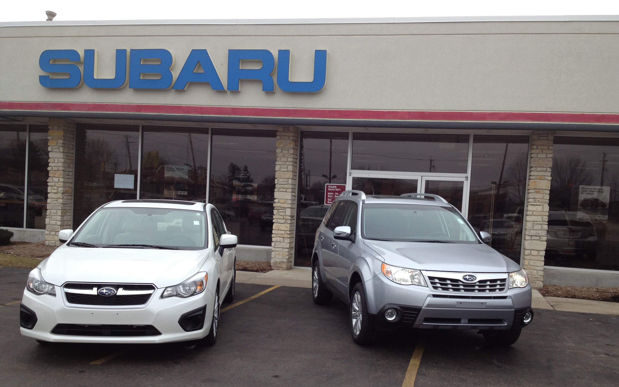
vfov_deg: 32.6
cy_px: 240
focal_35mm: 39
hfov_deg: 50.4
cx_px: 325
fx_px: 658
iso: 64
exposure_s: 1/386
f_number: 2.4
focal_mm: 4.28
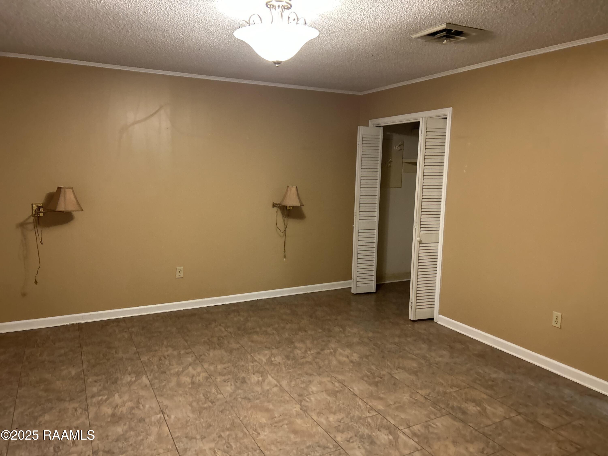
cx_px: 304
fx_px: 457
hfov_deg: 67.3
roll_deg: -1.5
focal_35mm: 26
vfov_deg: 53.1
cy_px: 228
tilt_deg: -5.5
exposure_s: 1/60
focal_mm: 5.7
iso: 400
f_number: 1.5
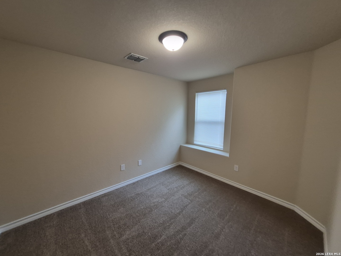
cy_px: 128
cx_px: 170
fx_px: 128
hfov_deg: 106.2
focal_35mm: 13
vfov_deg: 89.9
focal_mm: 1.74
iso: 200
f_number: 2.2
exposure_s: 1/60
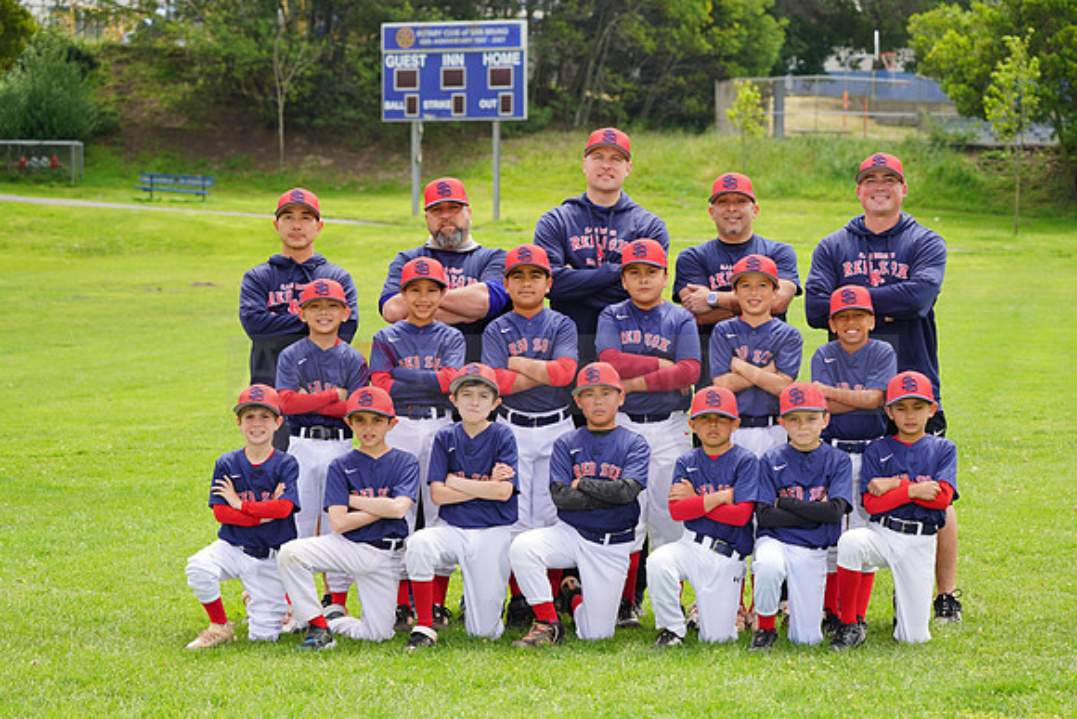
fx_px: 2992
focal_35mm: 100
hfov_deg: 20.4
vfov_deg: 13.7
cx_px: 538
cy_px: 360
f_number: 6.3
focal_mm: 100
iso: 100
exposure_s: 1/250
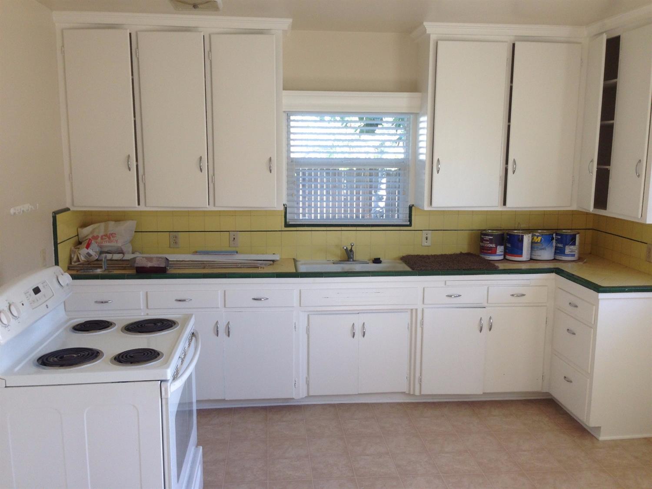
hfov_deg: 55.4
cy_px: 244
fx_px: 621
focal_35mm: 33
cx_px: 326
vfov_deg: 42.9
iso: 64
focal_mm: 4.12
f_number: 2.4
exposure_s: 1/60
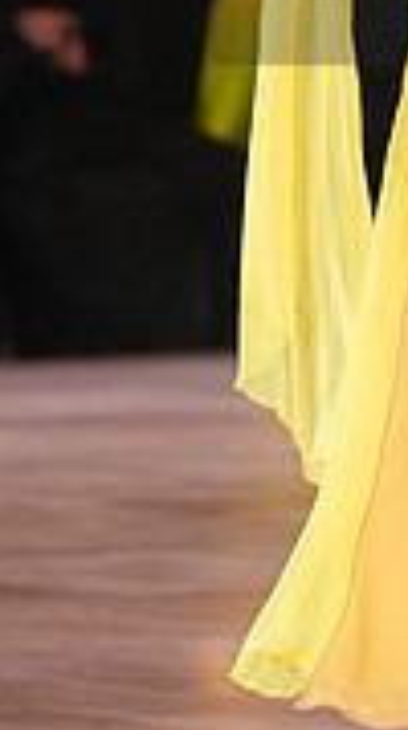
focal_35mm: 541
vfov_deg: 4.0
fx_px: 10459
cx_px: 777
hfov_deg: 2.2
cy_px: -69
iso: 3200
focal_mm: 159
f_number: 4.5
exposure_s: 1/250
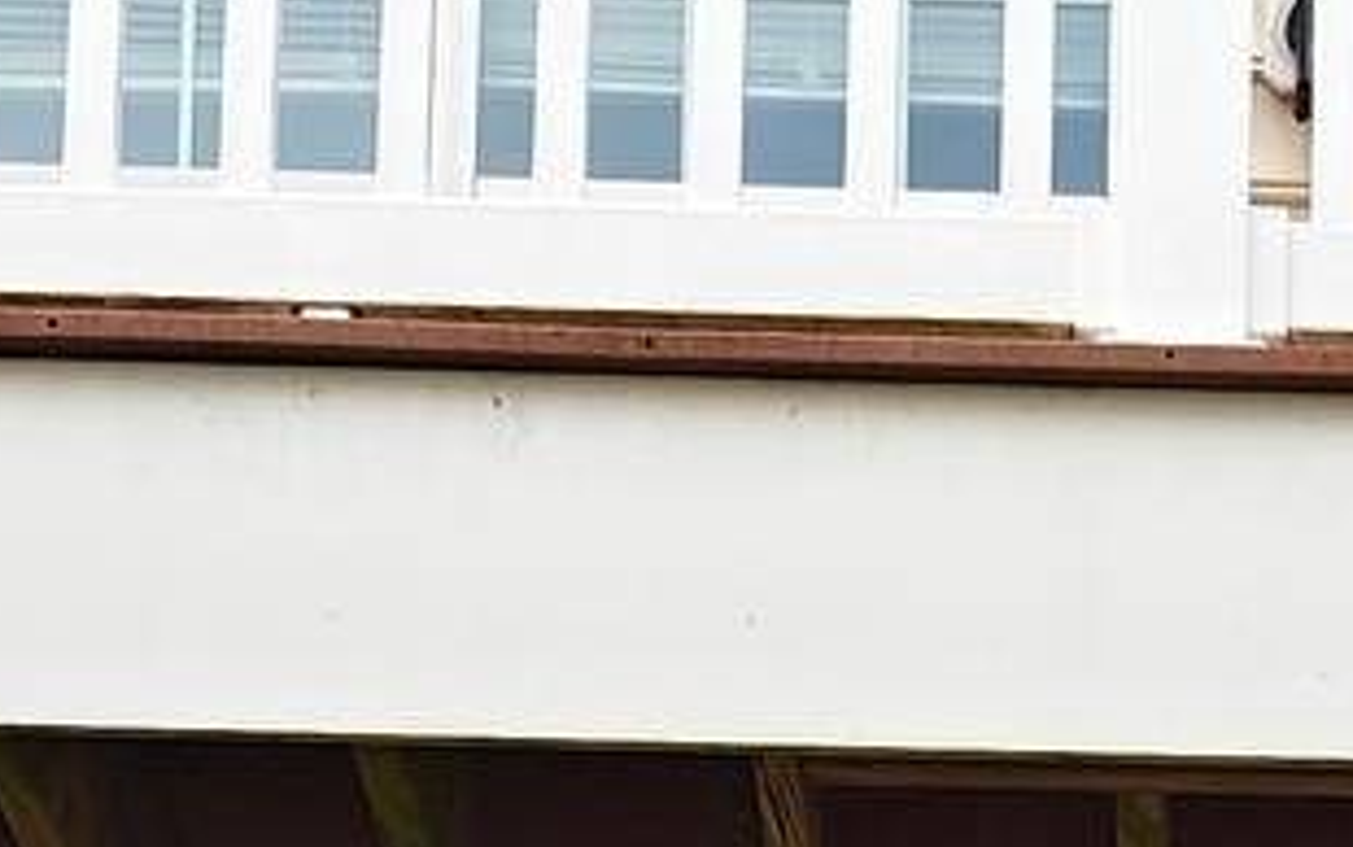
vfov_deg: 7.0
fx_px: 6197
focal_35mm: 168
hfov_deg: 12.4
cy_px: 2489
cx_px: 1257
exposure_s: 1/914
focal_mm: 5.59
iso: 50
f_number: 1.8
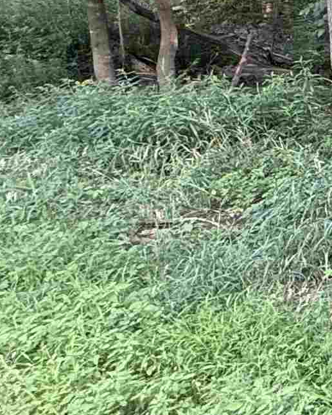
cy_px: -69
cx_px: 920
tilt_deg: -1.7
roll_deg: +3.8
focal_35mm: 65
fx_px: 798
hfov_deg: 12.7
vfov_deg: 26.3
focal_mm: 2.22
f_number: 2.2
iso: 200
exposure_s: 1/99
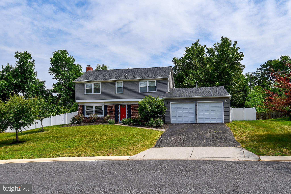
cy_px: 97
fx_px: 194
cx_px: 146
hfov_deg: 73.7
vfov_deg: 53.1
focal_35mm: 24
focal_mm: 16
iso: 100
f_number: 9
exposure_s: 1/320
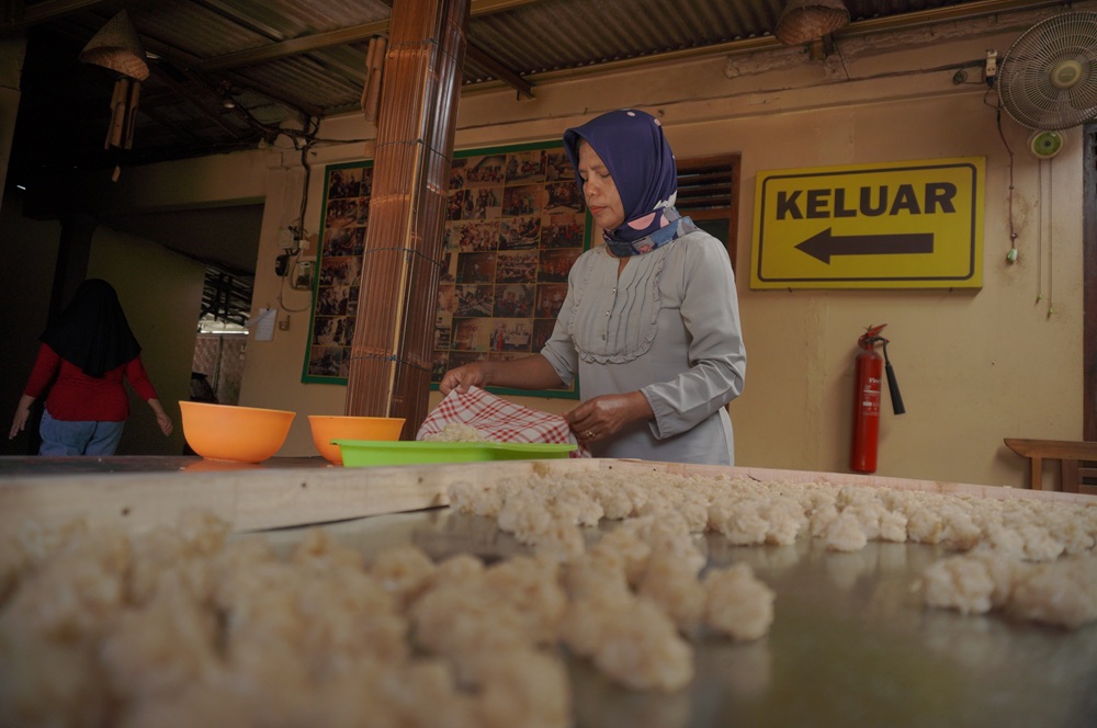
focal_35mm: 24
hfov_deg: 73.8
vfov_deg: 53.0
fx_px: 730
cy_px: 364
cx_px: 548
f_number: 3.5
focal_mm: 16
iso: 125
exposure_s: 1/125
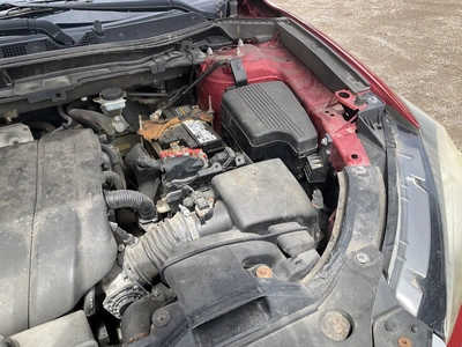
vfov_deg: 48.2
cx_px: 231
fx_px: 387
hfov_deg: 61.7
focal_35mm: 29
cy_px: 174
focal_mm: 3
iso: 25
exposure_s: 1/425
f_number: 1.8
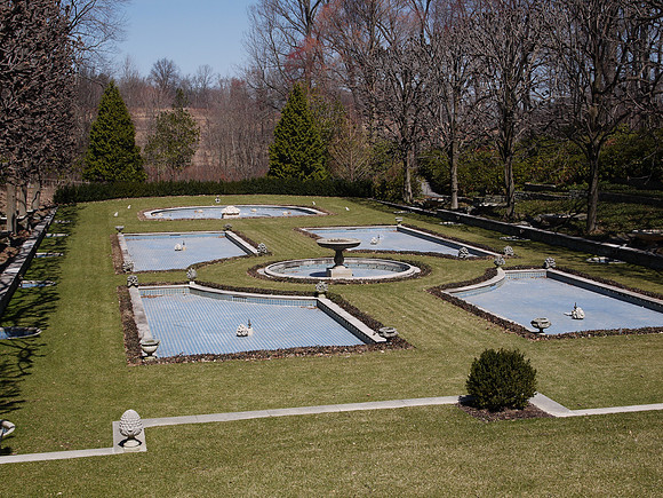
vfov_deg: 29.1
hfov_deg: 38.2
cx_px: 332
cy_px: 249
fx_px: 958
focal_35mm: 50
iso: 100
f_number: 9
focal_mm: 25
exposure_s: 1/320
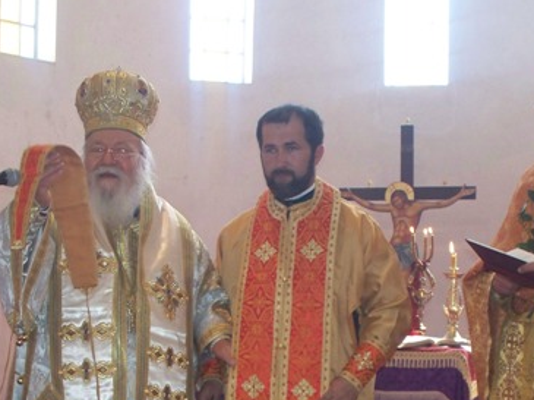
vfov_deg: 18.2
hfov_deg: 24.7
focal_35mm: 79
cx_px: 291
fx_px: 1217
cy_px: 388
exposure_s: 1/60
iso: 200
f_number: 2.8
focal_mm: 7.54
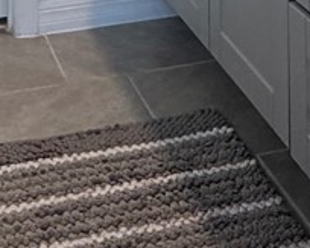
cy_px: -364
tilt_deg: +0.2
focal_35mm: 107
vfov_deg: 11.6
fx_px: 981
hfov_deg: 17.9
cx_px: 199
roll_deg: +0.4
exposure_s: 1/120
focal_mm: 2.22
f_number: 2.2
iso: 250
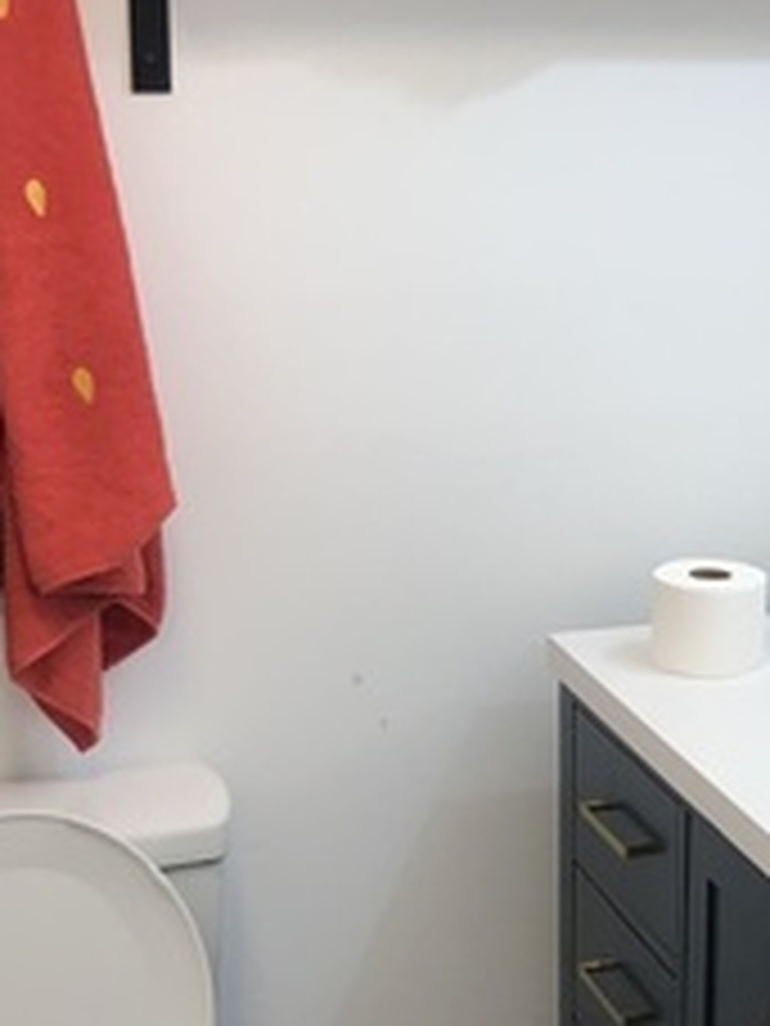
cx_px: 675
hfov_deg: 17.7
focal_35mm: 82
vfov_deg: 23.8
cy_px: 659
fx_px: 2432
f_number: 1.8
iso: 64
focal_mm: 3.99
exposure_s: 1/120
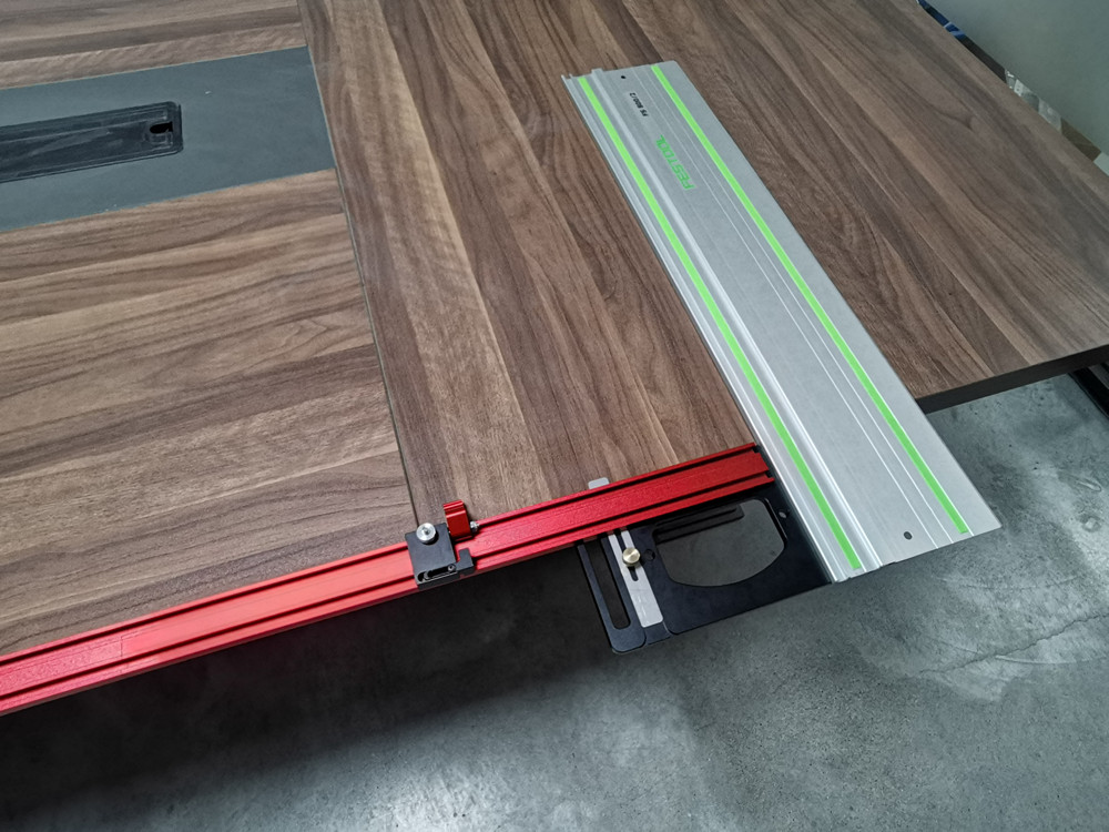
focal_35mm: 21
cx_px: 554
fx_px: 673
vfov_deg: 63.4
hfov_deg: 79.0
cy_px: 416
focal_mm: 2.26
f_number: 2.2
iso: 320
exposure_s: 7
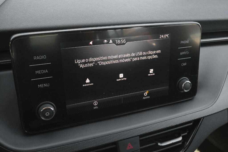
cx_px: 114
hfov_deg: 53.1
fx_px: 228
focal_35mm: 36
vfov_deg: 36.9
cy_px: 76
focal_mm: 24.2
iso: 2000
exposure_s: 1/160
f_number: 9
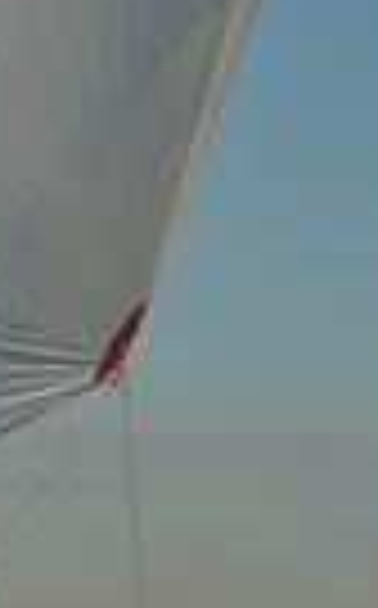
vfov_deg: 6.8
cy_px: 583
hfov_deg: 4.1
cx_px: -918
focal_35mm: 307
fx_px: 5076
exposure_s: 1/800
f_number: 7.1
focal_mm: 70
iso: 200
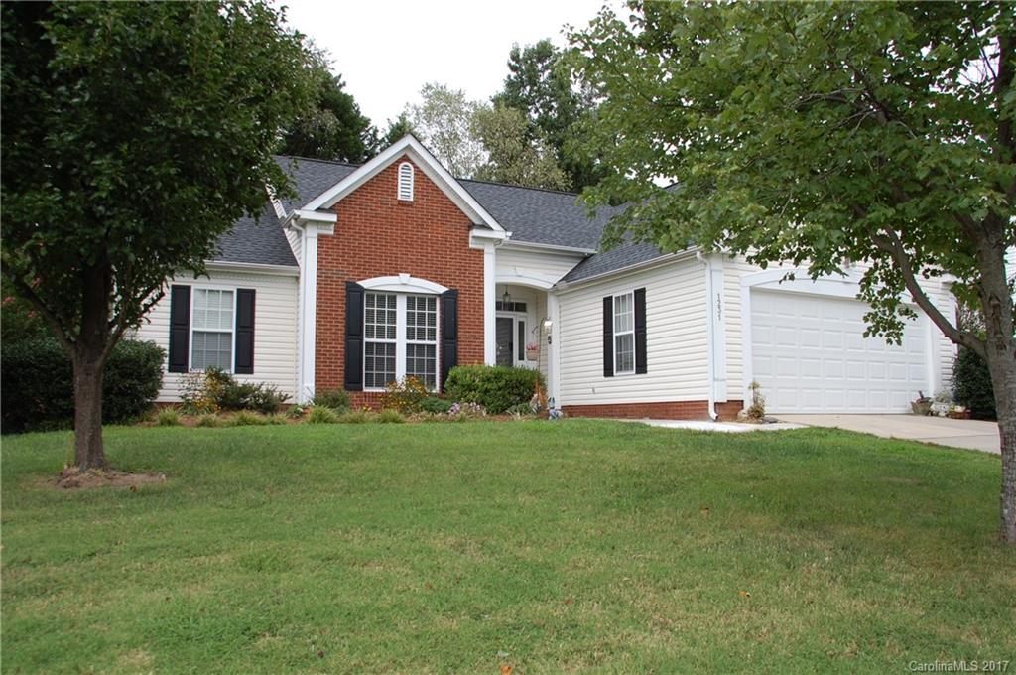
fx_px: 761
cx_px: 508
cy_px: 338
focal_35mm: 27
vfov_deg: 47.8
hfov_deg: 67.4
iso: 200
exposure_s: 1/250
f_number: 8
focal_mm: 18
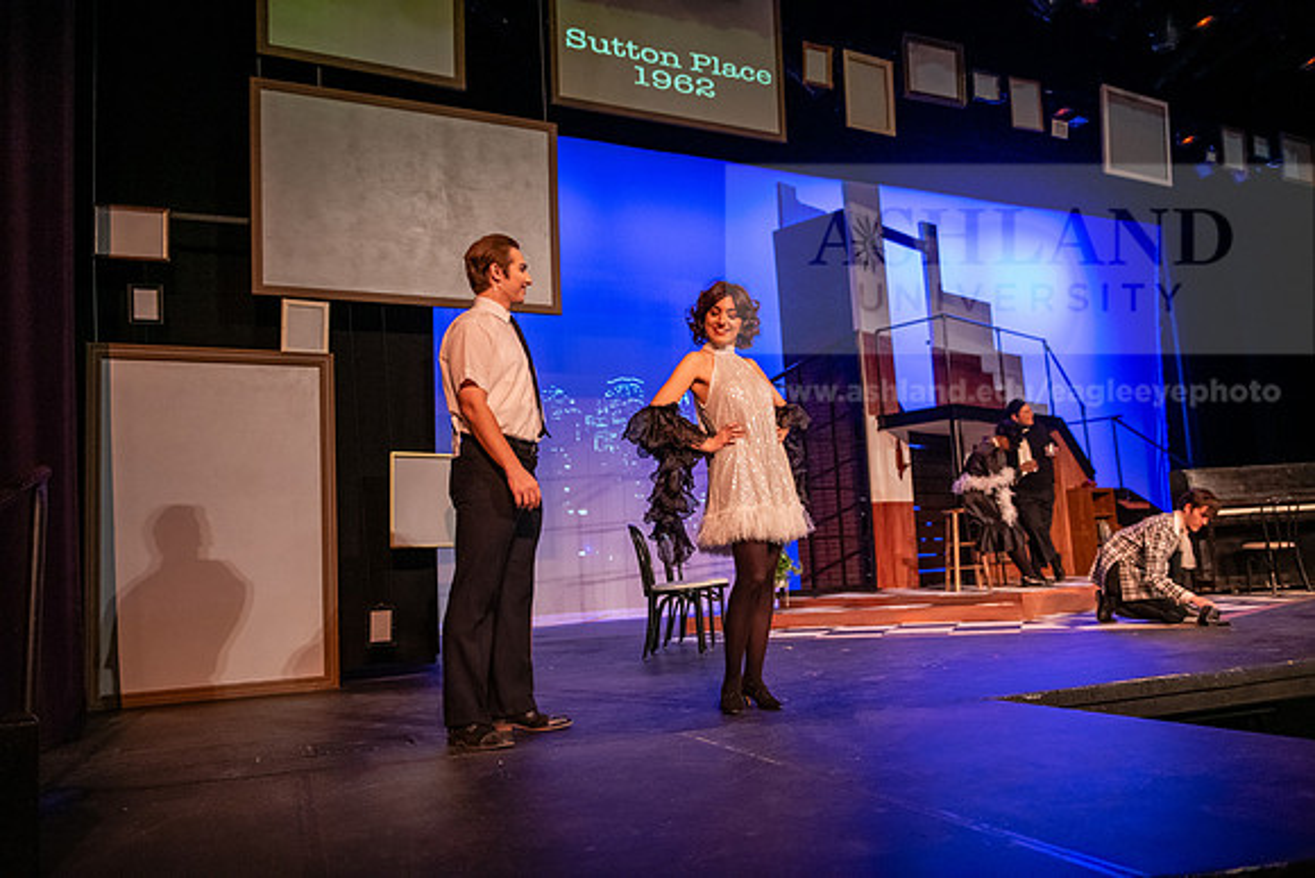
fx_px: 1133
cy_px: 439
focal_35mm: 31
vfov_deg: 42.3
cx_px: 658
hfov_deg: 60.3
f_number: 3.2
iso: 3200
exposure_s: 1/200
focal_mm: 31
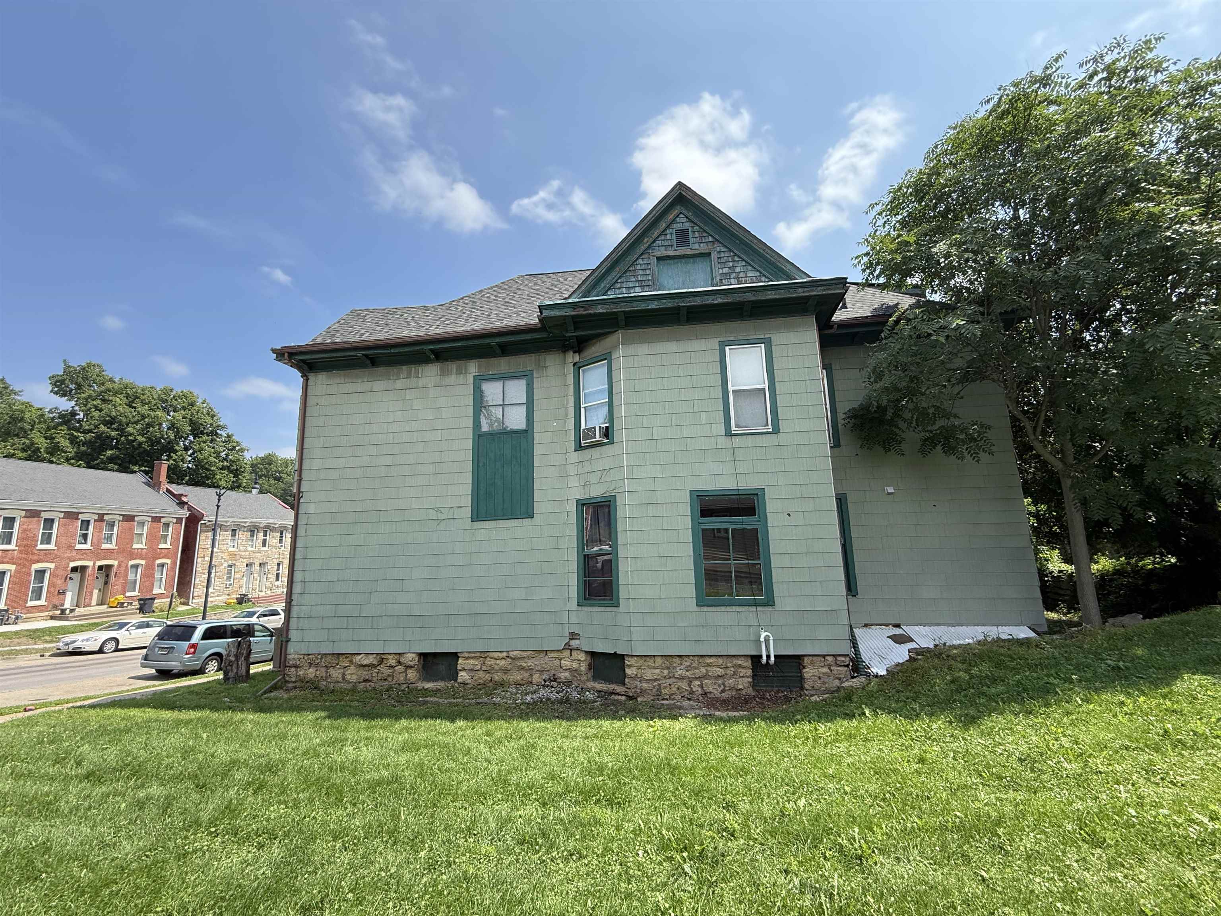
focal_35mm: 14
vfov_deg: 85.7
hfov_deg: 102.1
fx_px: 494
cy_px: 458
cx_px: 610
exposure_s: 1/841
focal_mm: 2.22
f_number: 2.2
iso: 64
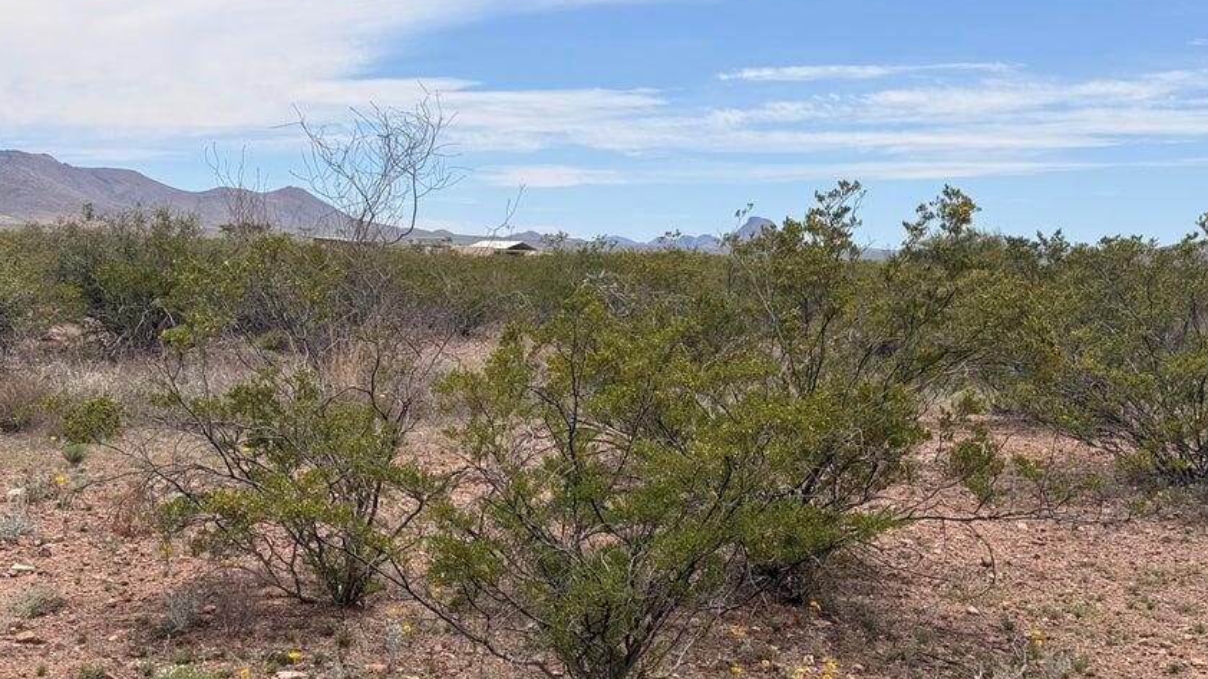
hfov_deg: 39.2
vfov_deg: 22.6
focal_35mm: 53
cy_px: 369
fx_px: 1697
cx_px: 602
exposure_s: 1/6536
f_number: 1.78
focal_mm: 6.76
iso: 64
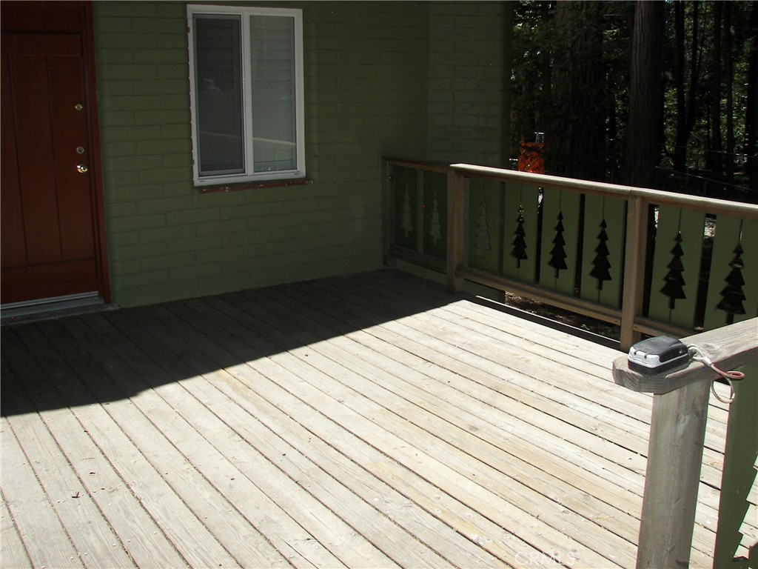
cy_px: 284
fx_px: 788
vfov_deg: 39.7
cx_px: 379
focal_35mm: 36
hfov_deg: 51.4
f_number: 2.8
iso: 50
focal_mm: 6
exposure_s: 1/640
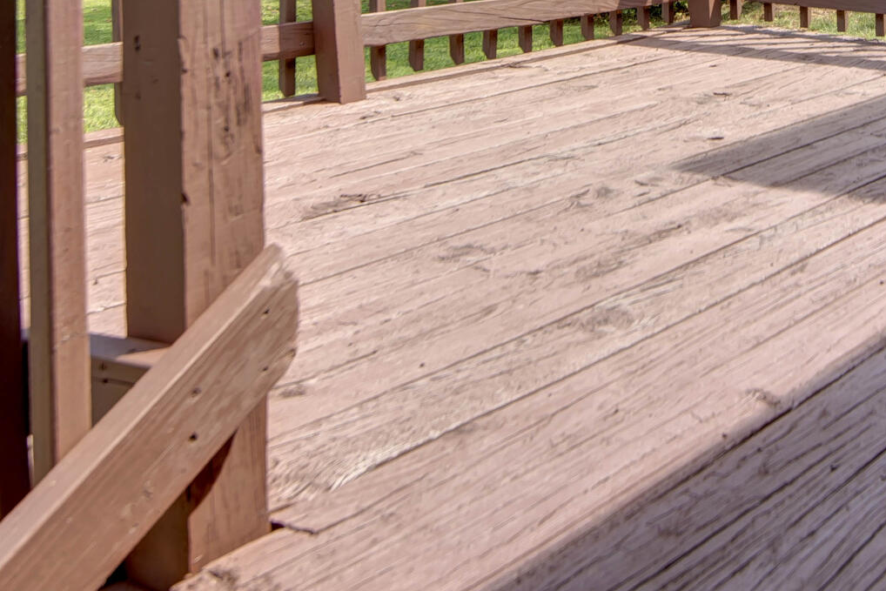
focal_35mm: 56
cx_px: 797
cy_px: -132
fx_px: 1378
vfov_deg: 22.2
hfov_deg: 33.7
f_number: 6.7
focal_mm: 19
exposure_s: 1/60
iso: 100
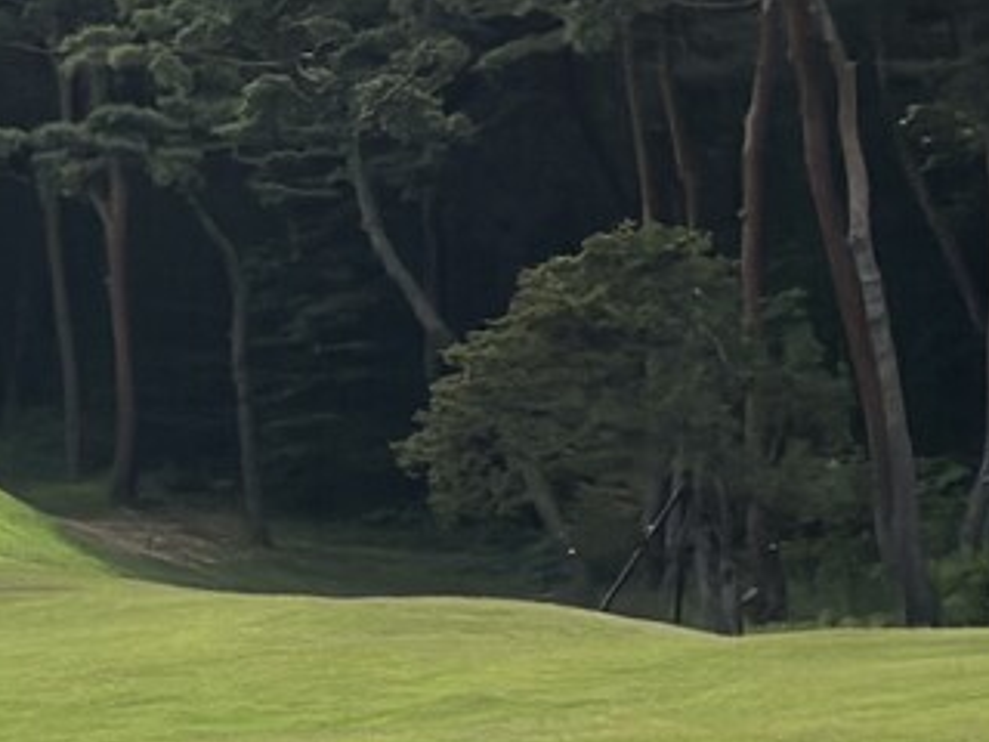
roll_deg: -0.7
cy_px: 461
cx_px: -751
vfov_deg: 7.7
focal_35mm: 192
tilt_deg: +7.5
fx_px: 5486
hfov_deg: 9.8
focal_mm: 6.86
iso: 80
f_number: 1.78
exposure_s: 1/8929
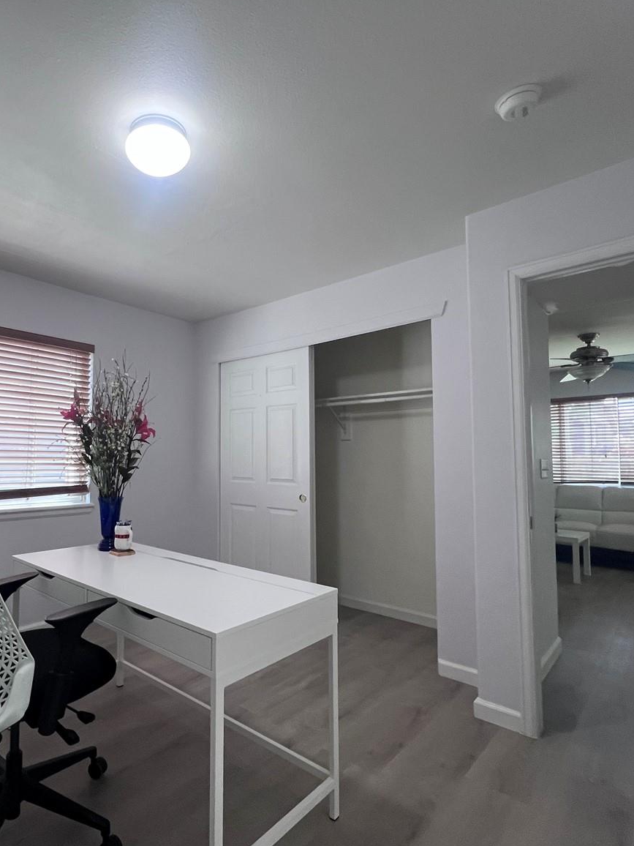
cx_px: 220
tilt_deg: +4.0
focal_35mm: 18
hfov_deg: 69.9
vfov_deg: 87.7
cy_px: 433
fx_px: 440
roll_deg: -0.2
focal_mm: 1.57
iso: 250
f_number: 1.8
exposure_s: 1/120
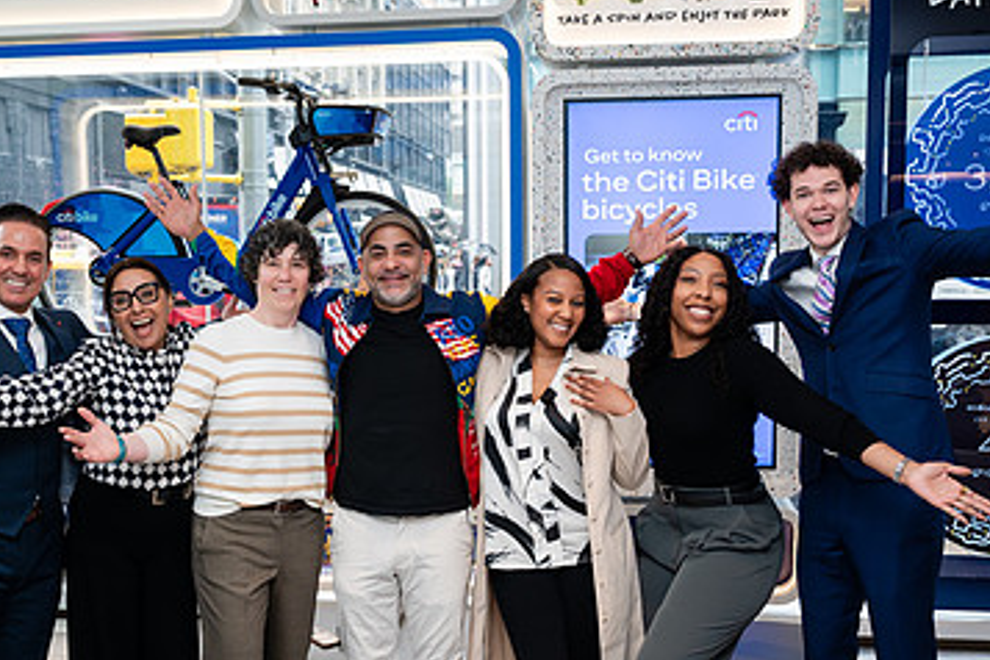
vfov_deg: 31.1
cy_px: 380
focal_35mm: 43
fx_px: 1182
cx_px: 449
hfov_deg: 45.4
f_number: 4
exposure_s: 1/160
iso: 400
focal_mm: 26.5
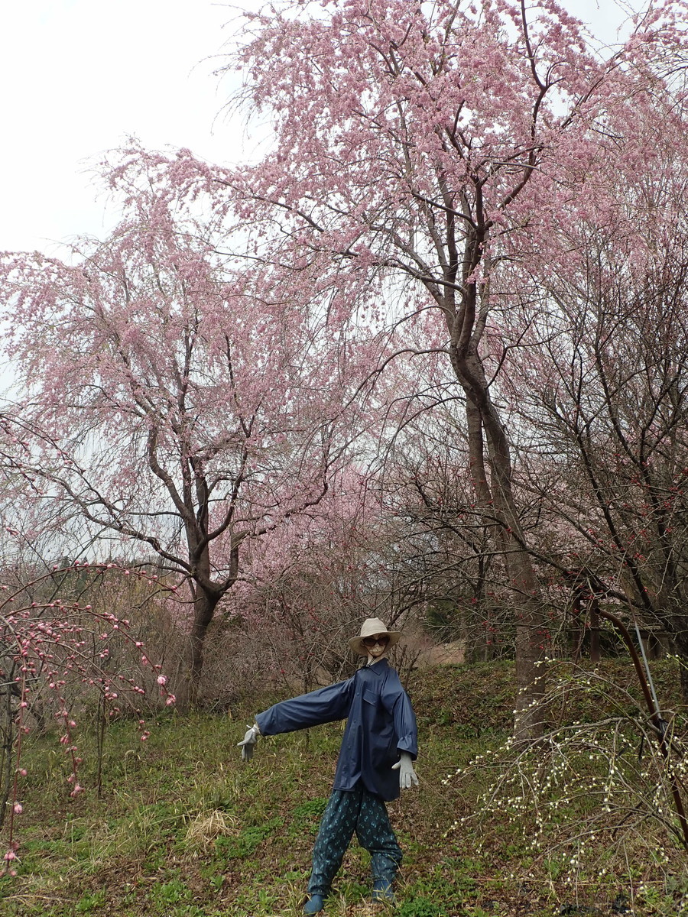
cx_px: 344
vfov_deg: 60.0
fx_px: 795
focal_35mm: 30
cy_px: 458
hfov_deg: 46.8
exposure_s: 1/500
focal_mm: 5.5
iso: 100
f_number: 3.2
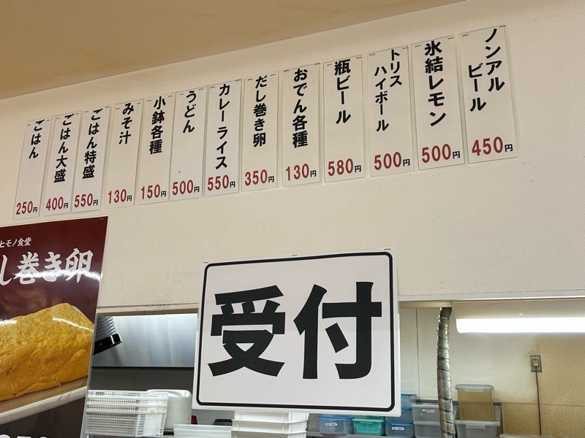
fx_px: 439
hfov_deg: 67.3
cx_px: 292
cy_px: 219
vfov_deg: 53.1
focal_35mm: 26
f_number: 1.5
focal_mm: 5.7
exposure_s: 1/120
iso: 80
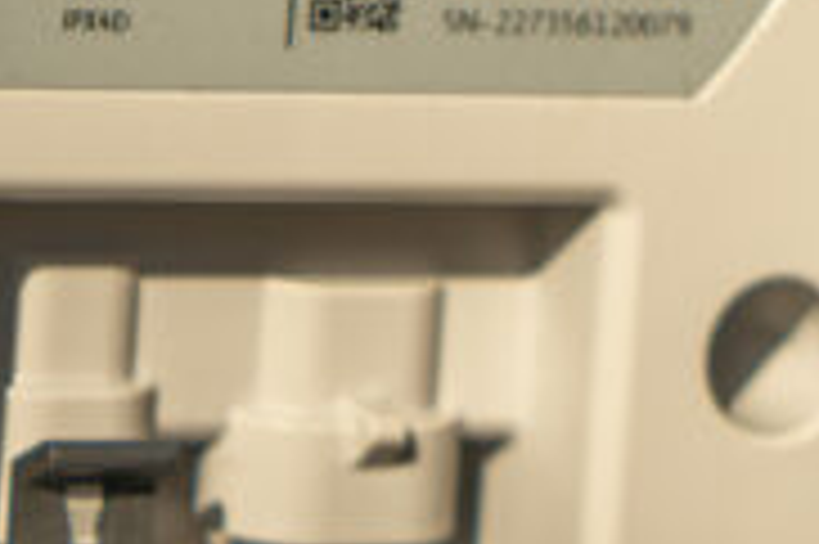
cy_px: -398
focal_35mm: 220
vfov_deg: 6.1
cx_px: -256
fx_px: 5000
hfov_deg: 9.2
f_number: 4
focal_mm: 39
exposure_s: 1/500
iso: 100
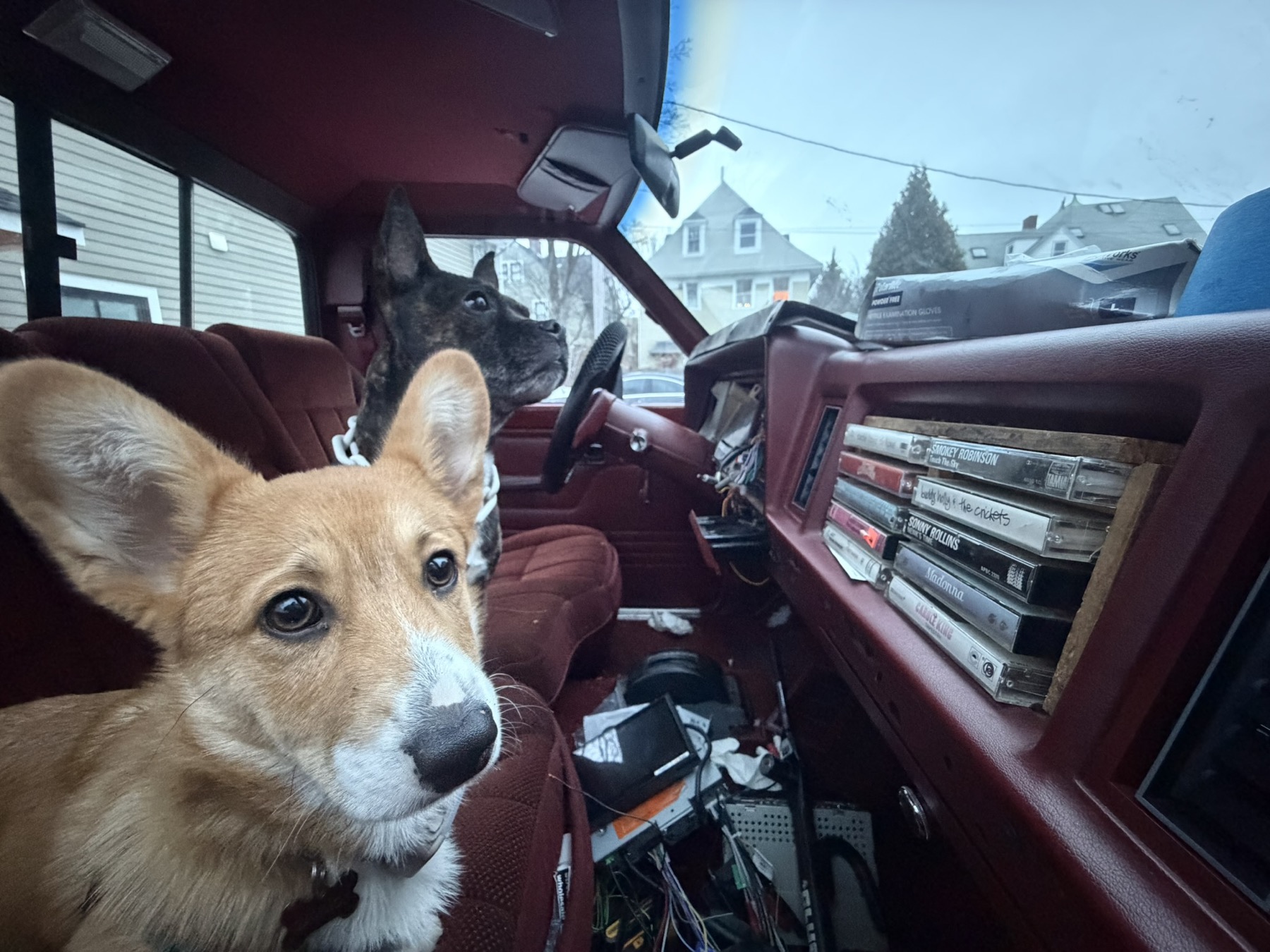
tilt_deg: -10.2
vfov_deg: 85.7
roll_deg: +0.6
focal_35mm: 14
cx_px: 635
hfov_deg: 102.1
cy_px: 476
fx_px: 514
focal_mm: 2.22
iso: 1250
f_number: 2.2
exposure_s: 1/41
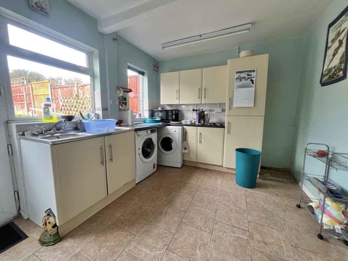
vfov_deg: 89.9
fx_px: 131
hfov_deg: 106.2
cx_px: 174
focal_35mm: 13
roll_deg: +0.1
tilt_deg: -6.2
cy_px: 130
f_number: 1.8
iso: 200
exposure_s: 1/99
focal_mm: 1.57
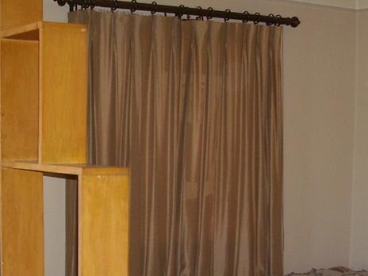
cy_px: 214
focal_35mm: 75
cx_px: 152
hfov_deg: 26.0
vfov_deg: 19.5
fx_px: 797
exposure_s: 1/60
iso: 125
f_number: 2.7
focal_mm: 5.6
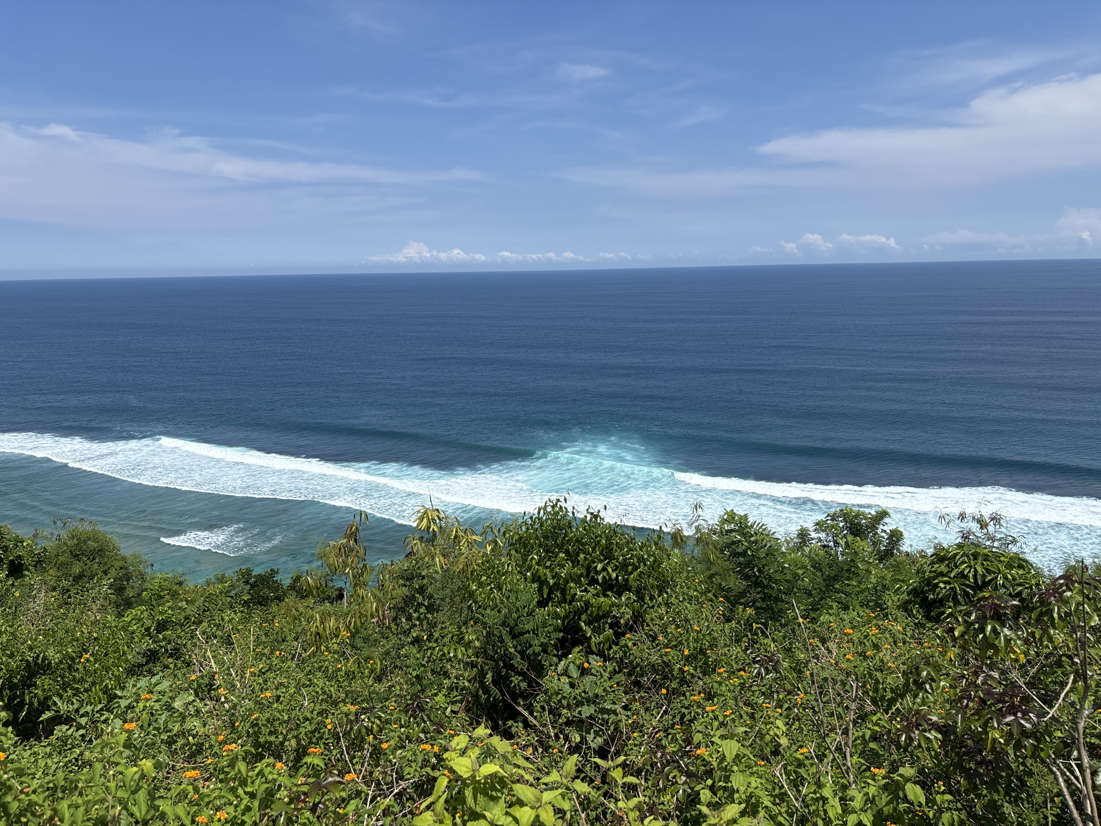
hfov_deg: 67.3
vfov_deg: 53.1
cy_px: 413
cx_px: 550
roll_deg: +1.7
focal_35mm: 26
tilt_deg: -9.6
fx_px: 827
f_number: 1.6
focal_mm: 5.96
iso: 50
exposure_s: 1/5348
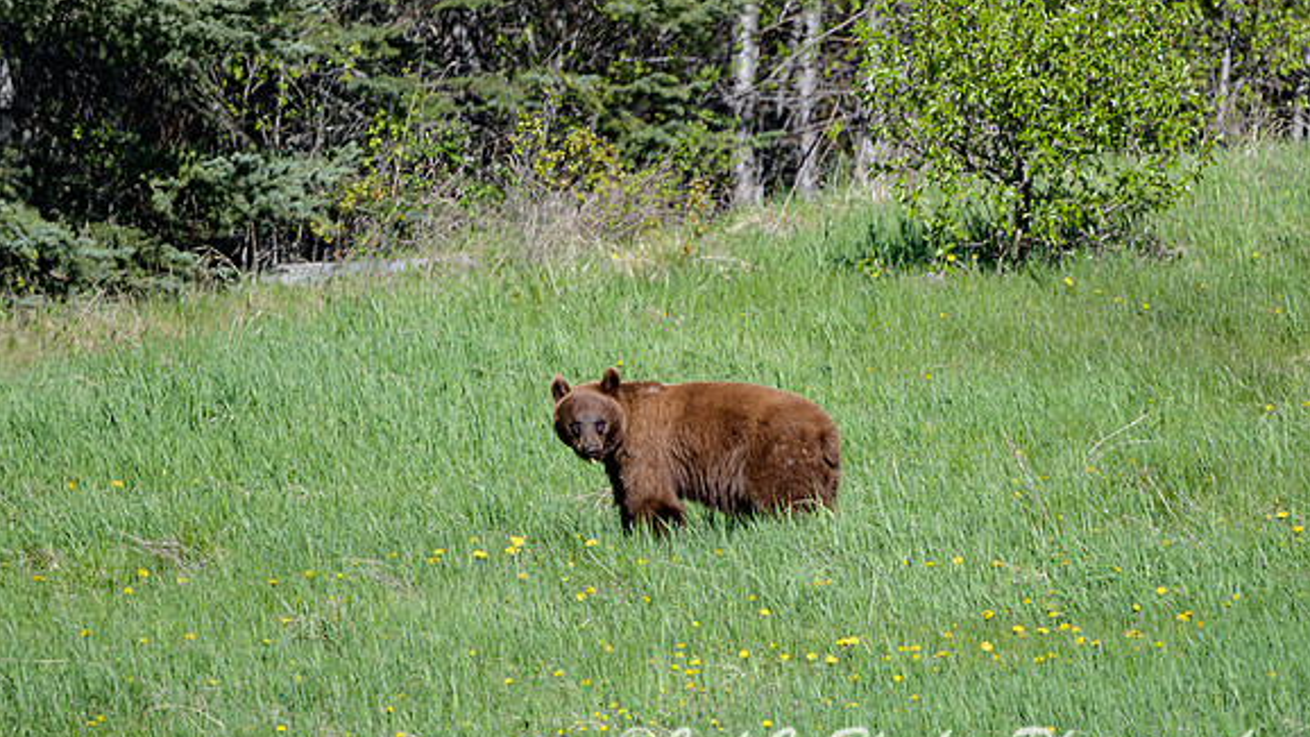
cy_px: 389
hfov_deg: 4.1
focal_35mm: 526
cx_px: 655
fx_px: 18269
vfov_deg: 2.3
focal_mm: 500
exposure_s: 1/400
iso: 100
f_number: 5.6
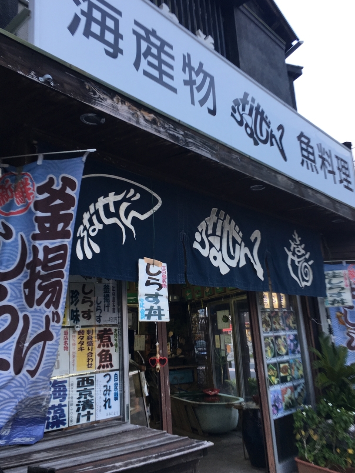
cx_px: 178
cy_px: 219
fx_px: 438
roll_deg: +1.8
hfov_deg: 44.2
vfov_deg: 56.8
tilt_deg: +14.5
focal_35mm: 32
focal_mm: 4.15
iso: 32
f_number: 2.2
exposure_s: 1/60
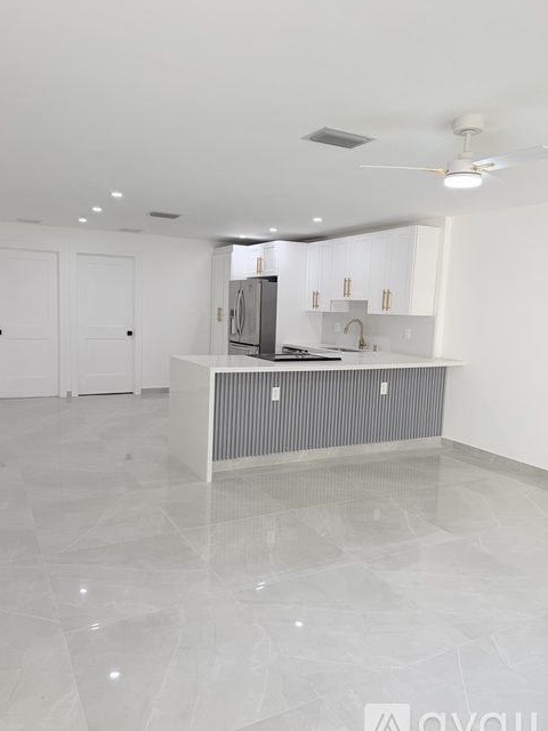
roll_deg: -2.2
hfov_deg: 54.9
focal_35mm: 25
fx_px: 528
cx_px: 264
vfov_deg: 69.4
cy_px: 368
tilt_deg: -7.3
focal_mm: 6.76
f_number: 1.78
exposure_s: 1/188
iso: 100
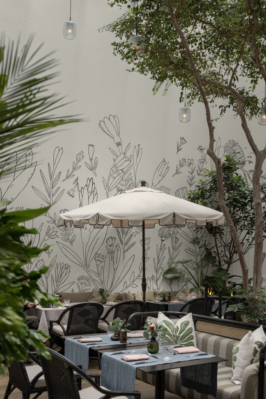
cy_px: 200
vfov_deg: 47.4
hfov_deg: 32.6
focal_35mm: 41
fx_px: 454
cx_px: 133
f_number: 5.6
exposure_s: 1/100
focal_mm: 41
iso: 100
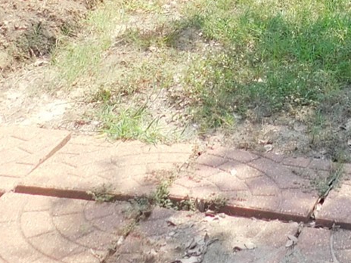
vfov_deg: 12.1
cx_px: 334
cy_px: -296
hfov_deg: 18.2
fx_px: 1075
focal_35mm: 106
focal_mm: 4.1
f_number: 3
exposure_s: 1/400
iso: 125
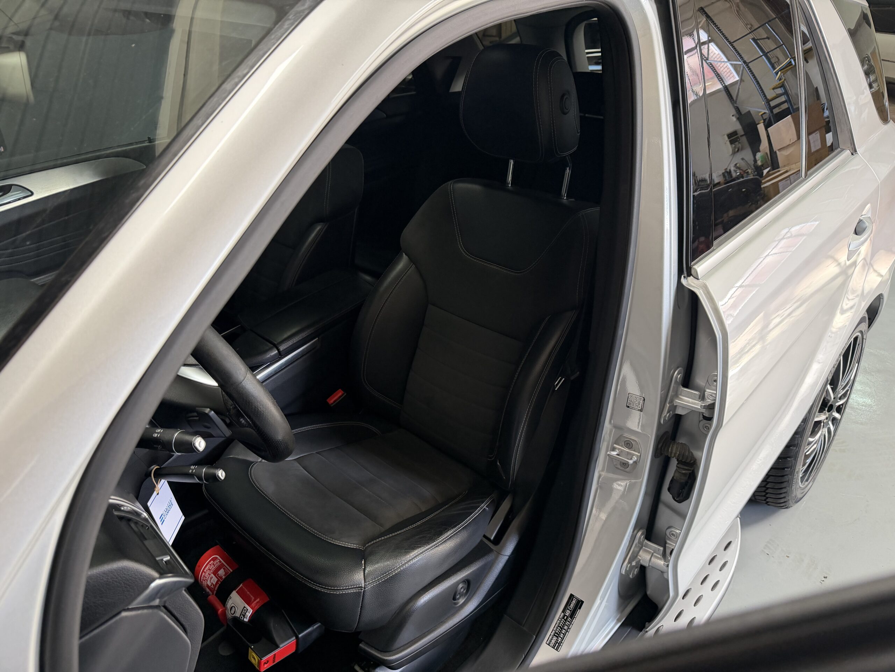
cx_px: 448
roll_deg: -0.8
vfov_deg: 56.8
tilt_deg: -29.8
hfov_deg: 71.6
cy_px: 336
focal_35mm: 24
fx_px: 621
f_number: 1.78
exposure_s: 1/50
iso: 200
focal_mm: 6.76
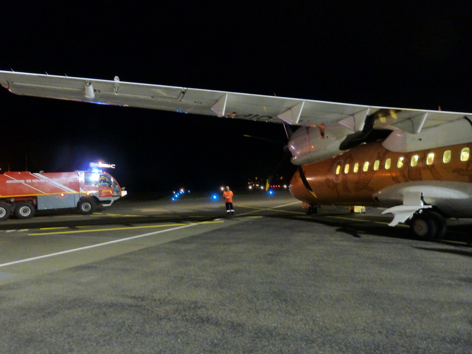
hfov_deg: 69.4
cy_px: 177
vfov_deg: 54.9
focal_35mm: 25
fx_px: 341
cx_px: 236
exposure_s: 1/2
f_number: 3.3
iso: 800
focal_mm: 4.1
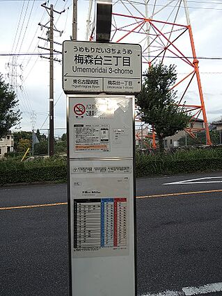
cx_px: 111
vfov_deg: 71.6
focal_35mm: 24
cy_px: 148
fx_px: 205
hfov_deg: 56.8
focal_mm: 4.3
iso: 100
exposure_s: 1/250
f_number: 2.8
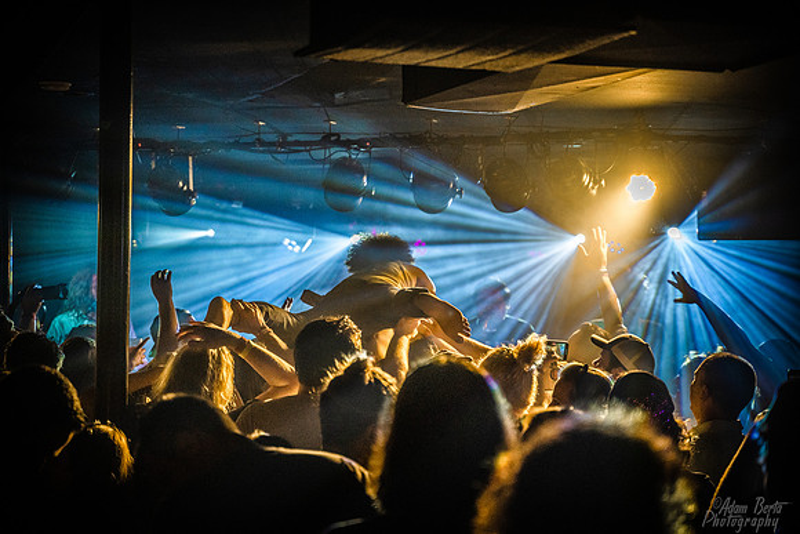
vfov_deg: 18.2
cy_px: 267
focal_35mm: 75
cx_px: 400
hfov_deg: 27.0
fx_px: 1667
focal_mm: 75
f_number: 2.8
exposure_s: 1/320
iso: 3200
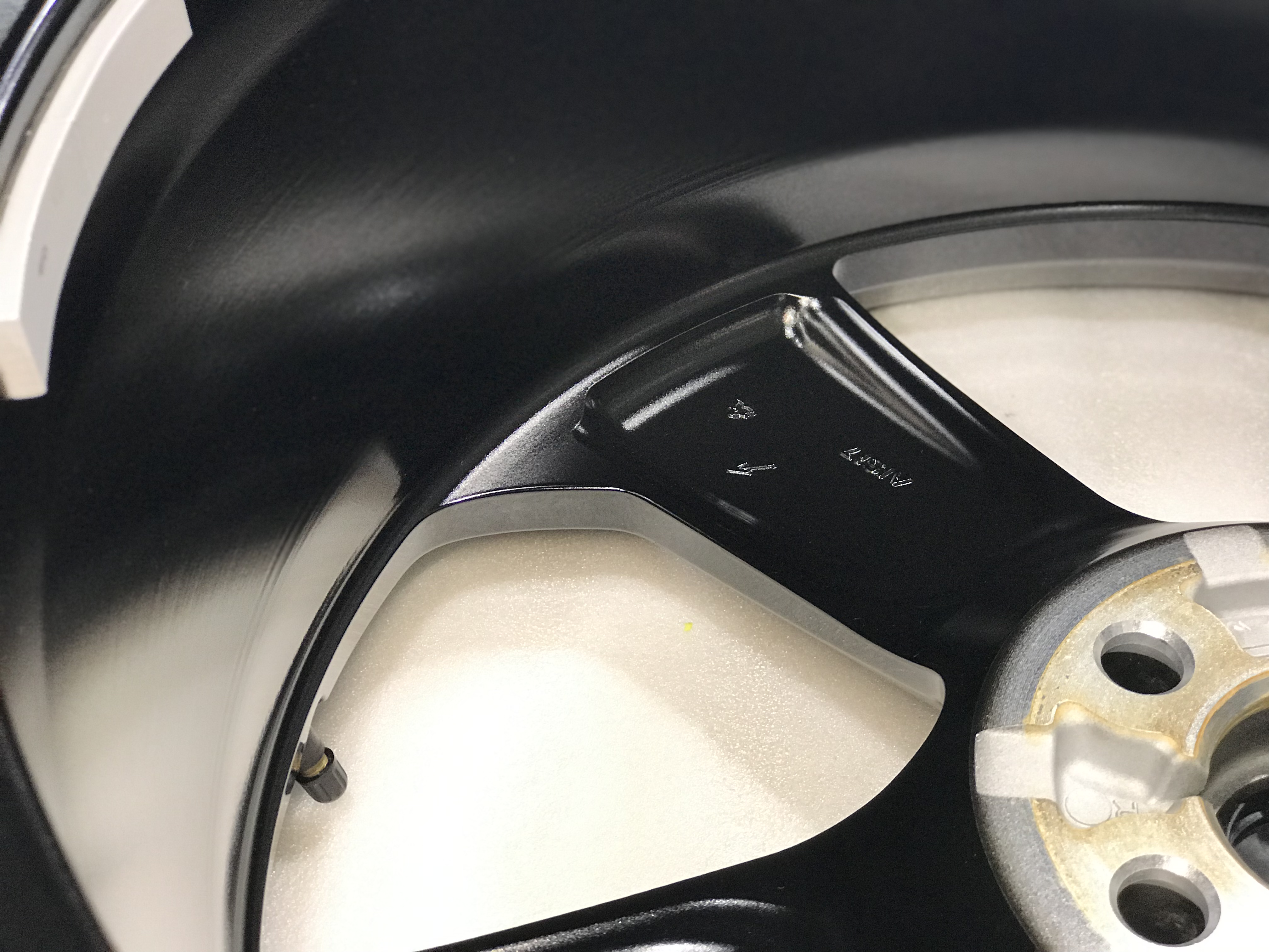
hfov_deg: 33.8
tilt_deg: -44.4
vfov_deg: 25.7
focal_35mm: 57
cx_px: 634
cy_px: 476
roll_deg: -1.5
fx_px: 2090
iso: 125
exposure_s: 1/60
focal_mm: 6.6
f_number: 2.8
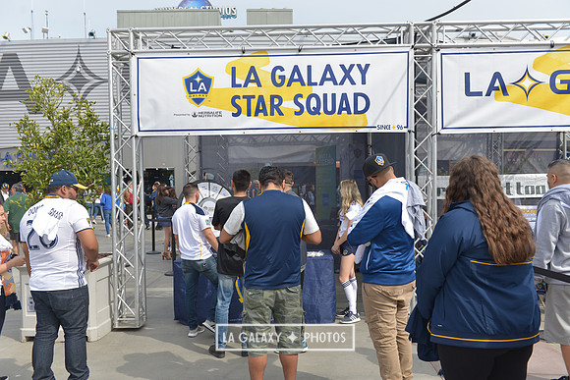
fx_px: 507
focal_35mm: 32
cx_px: 285
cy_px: 190
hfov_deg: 58.7
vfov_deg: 41.1
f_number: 5.6
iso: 200
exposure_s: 1/800
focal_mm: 32
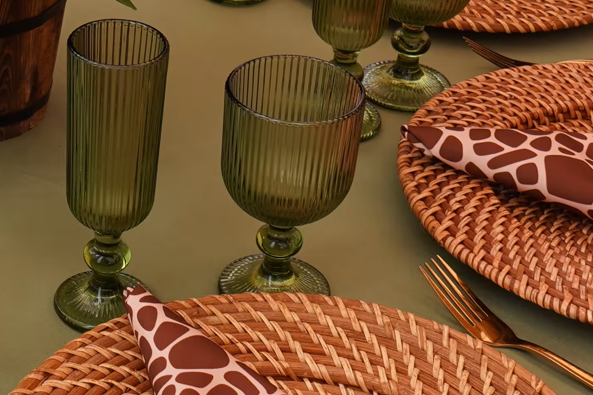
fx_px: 1943
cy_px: 88
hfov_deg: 17.0
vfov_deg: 11.6
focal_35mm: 118
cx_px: 3
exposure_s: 1/125
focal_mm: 28
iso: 100
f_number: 7.1
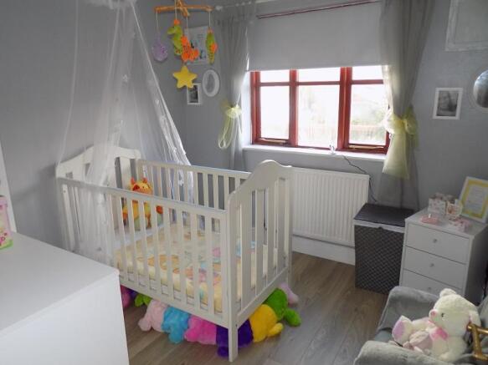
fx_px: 338
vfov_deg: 56.8
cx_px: 244
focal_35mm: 24
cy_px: 182
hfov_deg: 71.6
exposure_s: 1/30
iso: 140
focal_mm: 4.3
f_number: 3.1
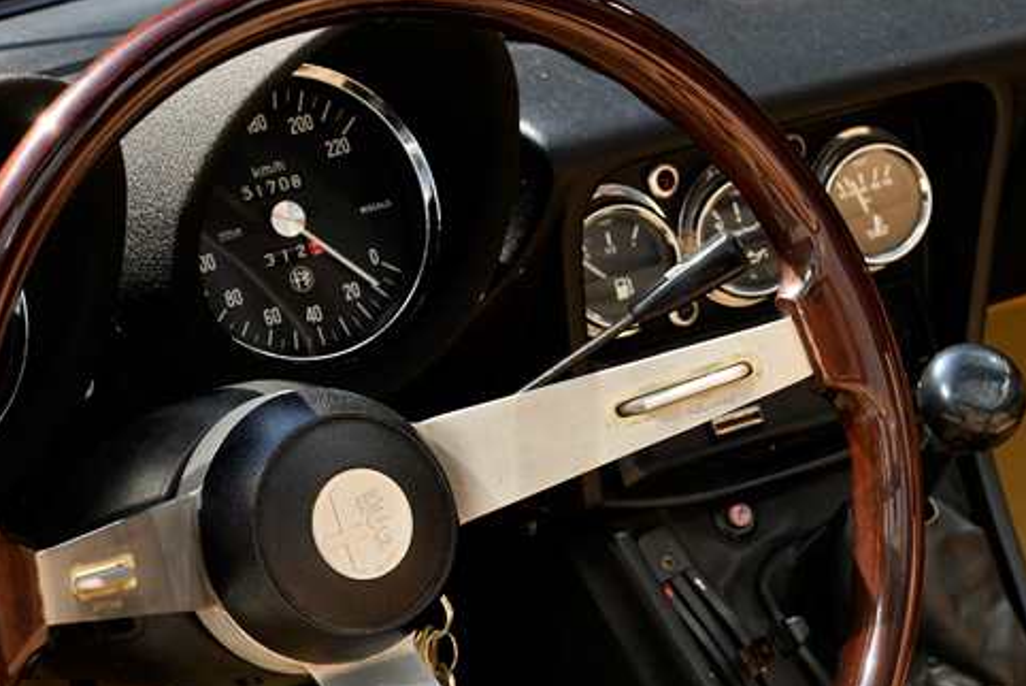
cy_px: 560
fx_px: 3964
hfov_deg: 14.6
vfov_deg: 9.9
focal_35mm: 139
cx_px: 875
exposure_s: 1/125
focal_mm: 70
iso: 125
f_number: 8
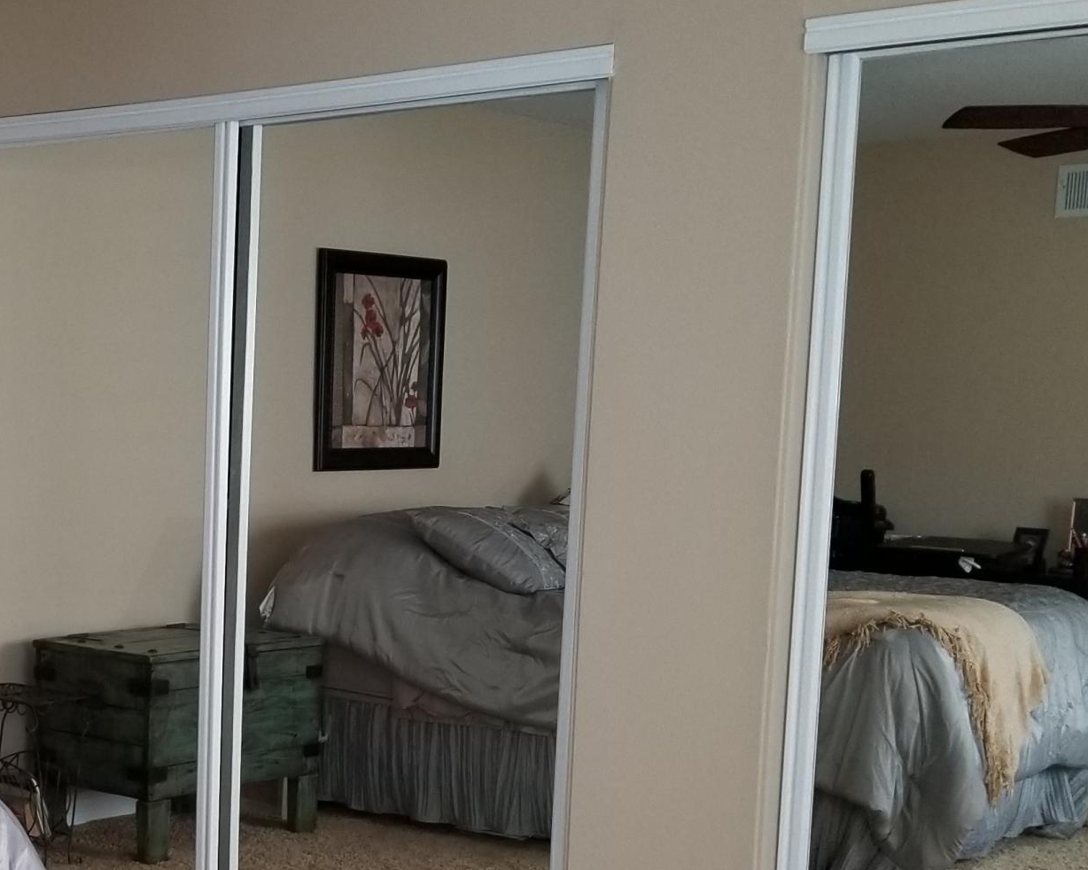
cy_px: 707
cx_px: 29
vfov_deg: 24.2
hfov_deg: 28.8
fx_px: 1996
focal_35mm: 62
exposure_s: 1/24
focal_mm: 4.3
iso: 100
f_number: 1.7
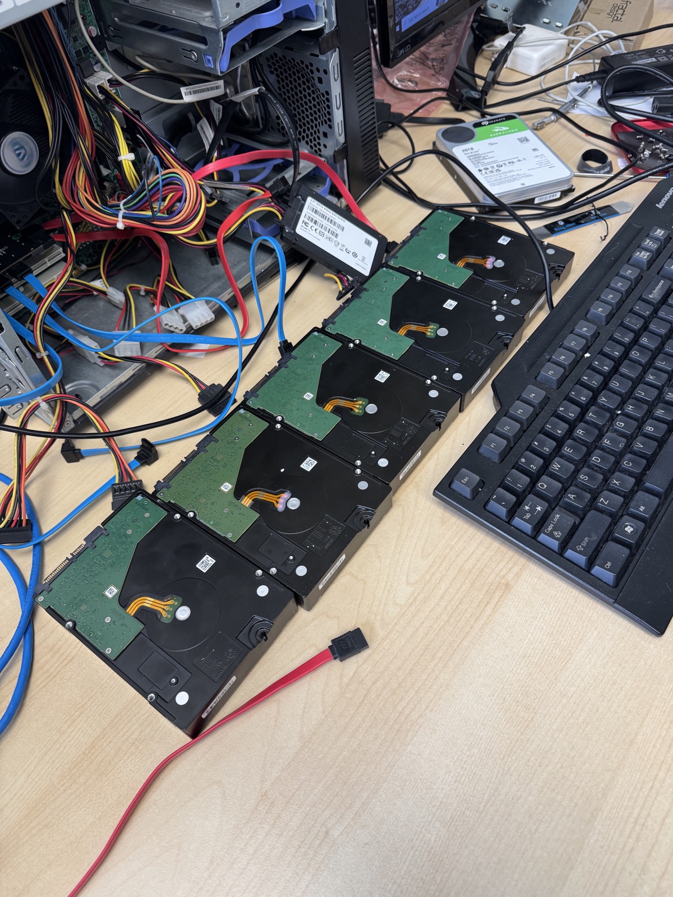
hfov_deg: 56.8
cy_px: 448
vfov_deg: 71.6
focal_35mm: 24
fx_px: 622
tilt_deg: -53.2
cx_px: 336
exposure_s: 1/120
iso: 125
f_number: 1.78
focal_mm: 6.76
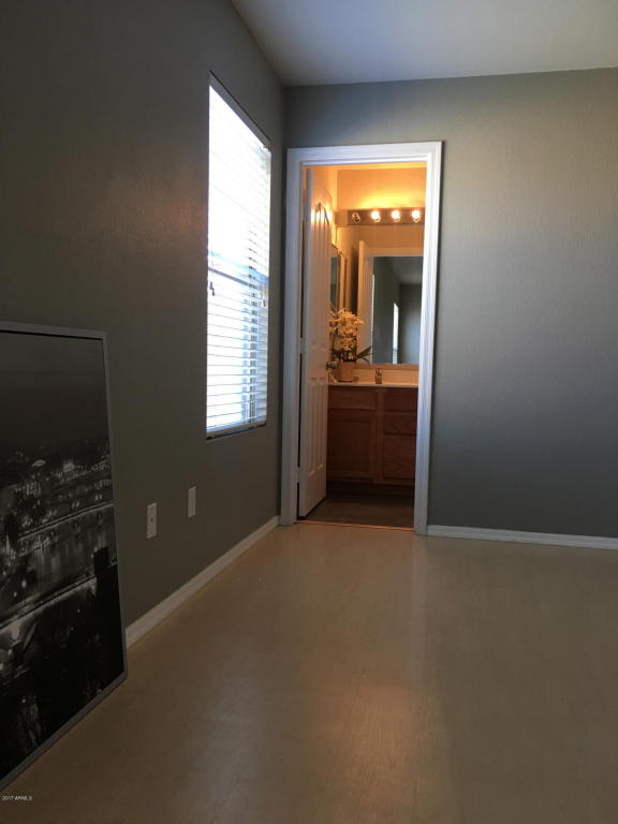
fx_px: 690
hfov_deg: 48.2
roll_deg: -1.4
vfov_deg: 61.7
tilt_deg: -2.0
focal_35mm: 29
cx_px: 309
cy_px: 412
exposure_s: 1/15
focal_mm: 4.15
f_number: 2.2
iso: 25
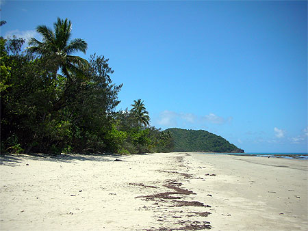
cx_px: 154
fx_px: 312
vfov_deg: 40.7
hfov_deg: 52.6
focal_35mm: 35
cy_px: 116
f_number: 8.5
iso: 50
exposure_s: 1/184
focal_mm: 5.8
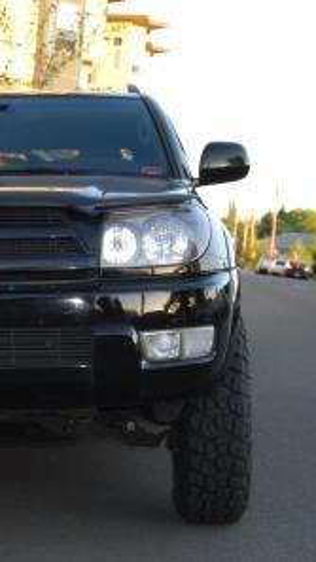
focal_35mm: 76
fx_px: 1132
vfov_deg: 27.9
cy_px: 280
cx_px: 30
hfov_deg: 15.7
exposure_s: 1/60
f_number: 4.5
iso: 200
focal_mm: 32
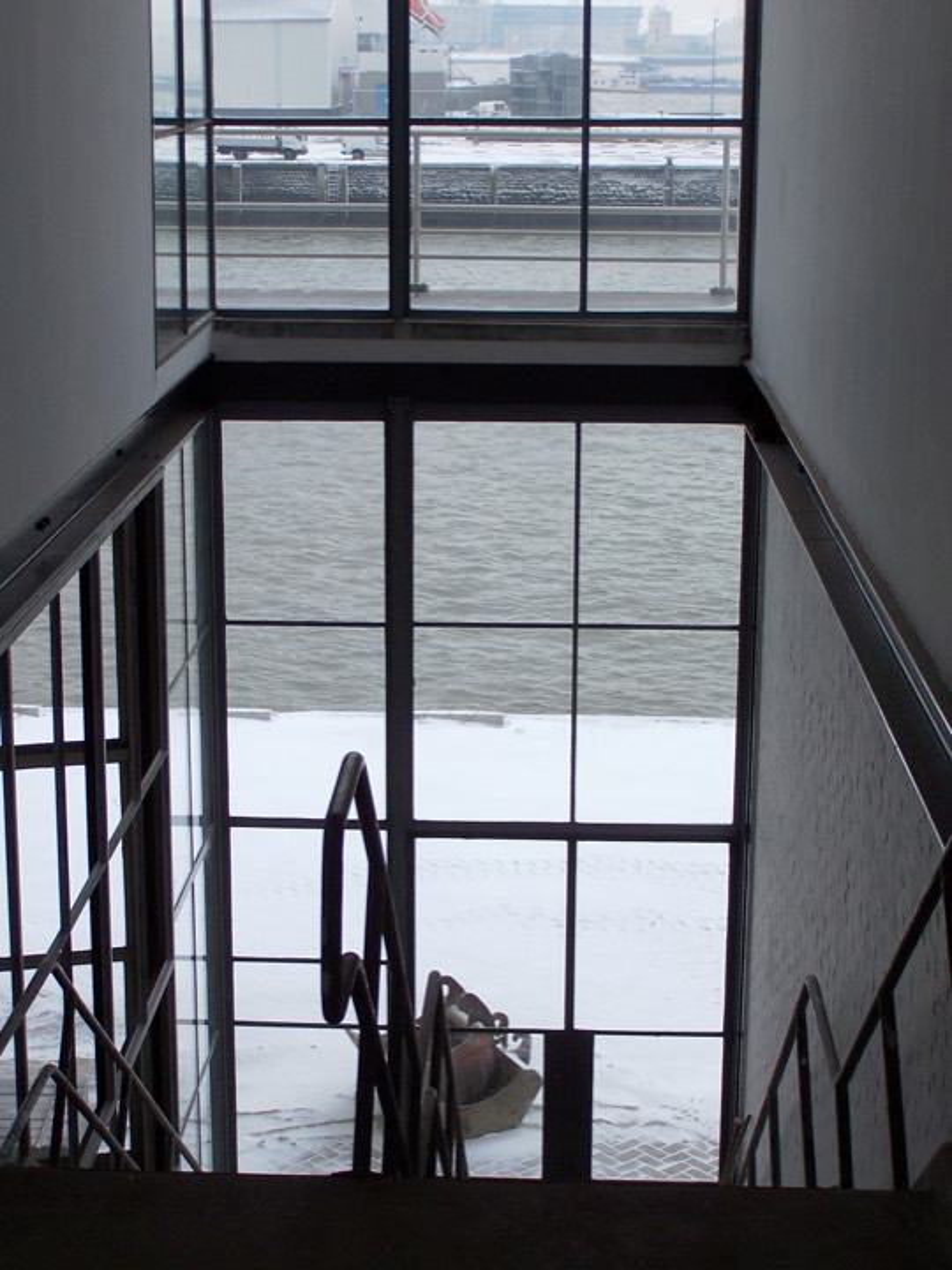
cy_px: 635
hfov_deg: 21.9
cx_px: 476
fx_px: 2457
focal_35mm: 67
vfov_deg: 29.0
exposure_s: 1/180
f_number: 3.2
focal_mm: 11.1
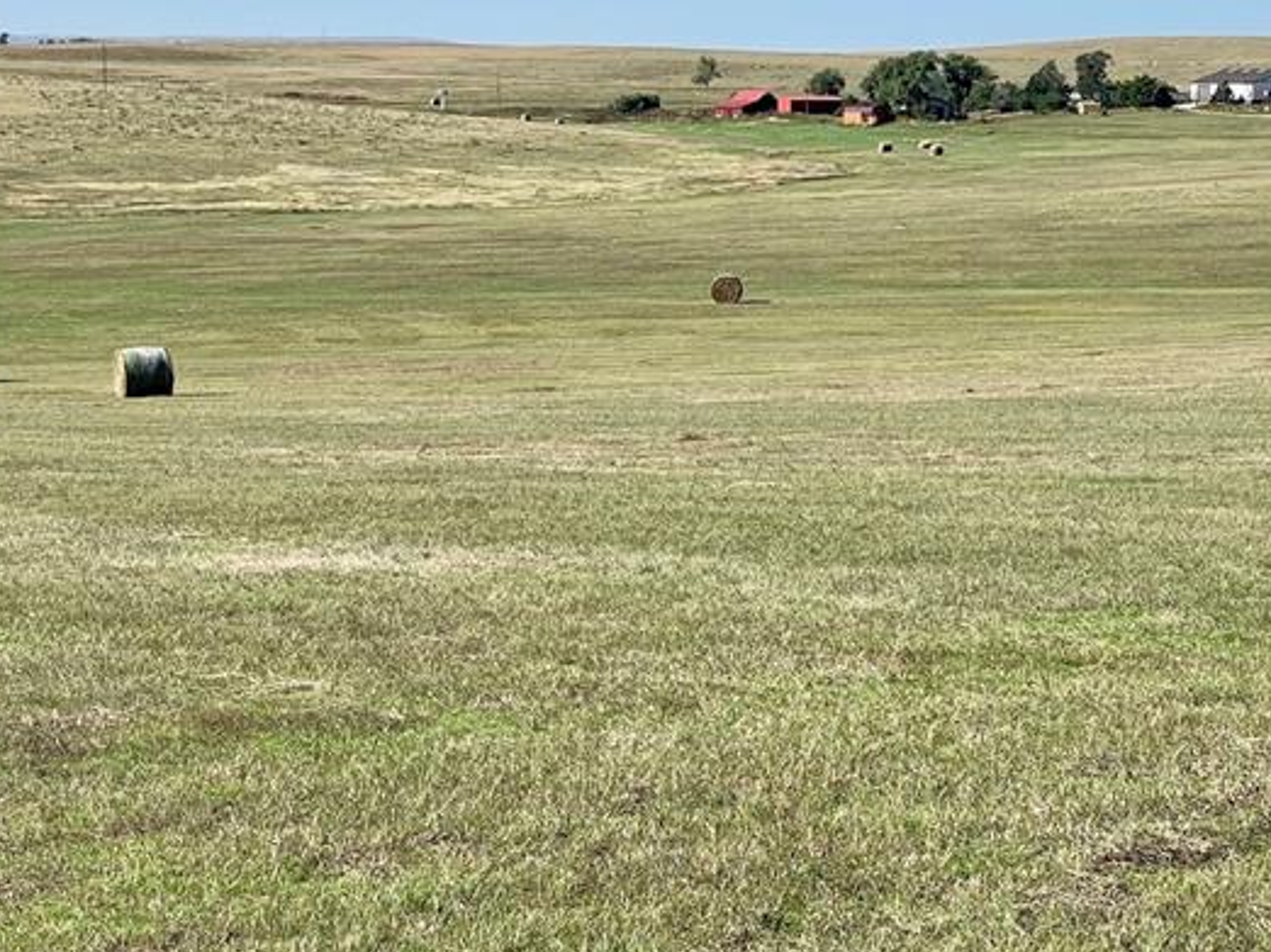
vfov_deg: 14.4
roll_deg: -0.2
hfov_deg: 19.2
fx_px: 3743
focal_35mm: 102
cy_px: 698
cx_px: 789
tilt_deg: -9.9
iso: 25
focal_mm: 6
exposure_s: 1/1453
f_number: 2
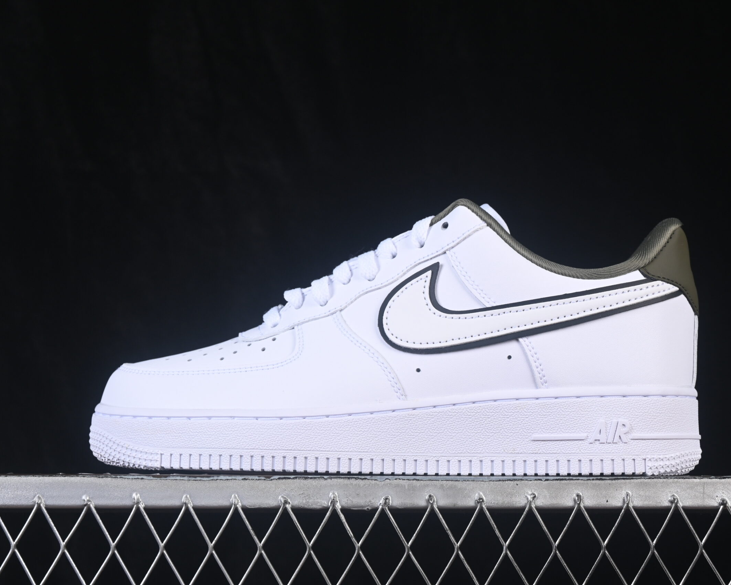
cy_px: 291
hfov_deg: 22.5
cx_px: 408
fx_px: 1839
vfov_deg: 18.1
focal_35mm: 85
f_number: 8
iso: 160
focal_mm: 50
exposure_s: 1/80
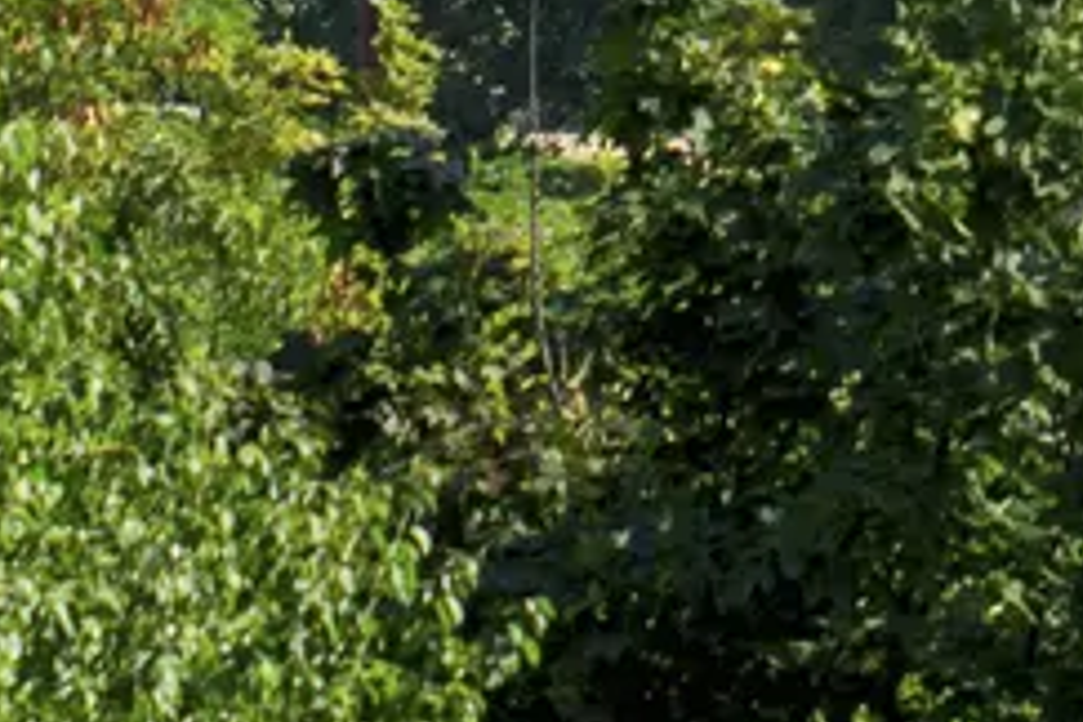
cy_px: -1685
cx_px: 2260
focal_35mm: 830
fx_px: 24967
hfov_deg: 2.5
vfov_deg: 1.6
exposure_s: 1/400
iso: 100
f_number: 5.6
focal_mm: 70
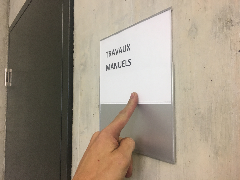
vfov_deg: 48.2
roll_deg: +0.1
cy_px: 90
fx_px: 201
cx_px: 120
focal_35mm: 29
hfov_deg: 61.7
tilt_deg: +2.5
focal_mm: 4.15
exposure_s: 1/33
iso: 80
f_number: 2.2
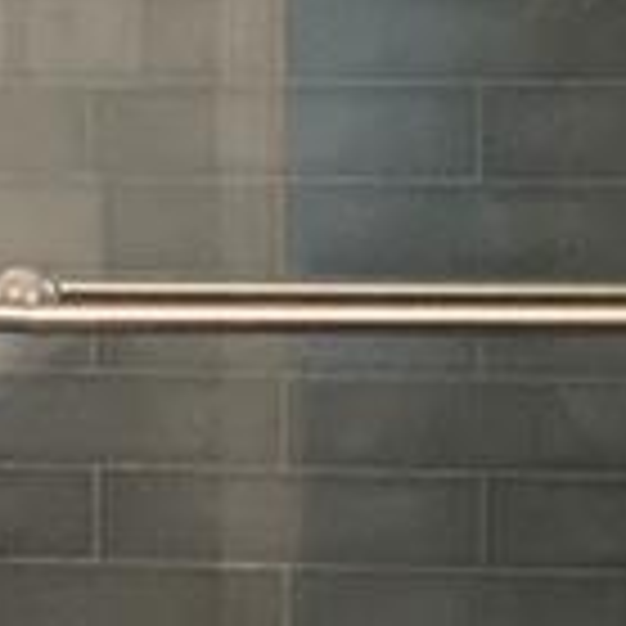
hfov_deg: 7.4
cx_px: -86
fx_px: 4829
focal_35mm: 236
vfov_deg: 7.4
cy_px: 599
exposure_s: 1/40
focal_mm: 3.3
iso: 320
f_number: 2.4
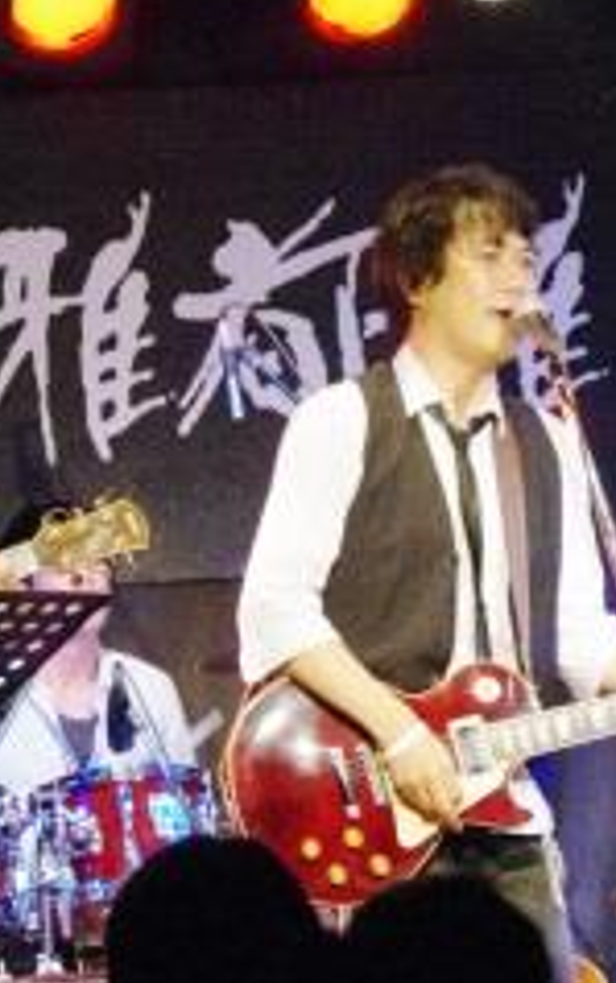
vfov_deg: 8.1
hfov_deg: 5.1
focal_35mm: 259
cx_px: -66
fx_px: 6949
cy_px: 572
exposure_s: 1/125
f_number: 8
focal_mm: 90
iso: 12800
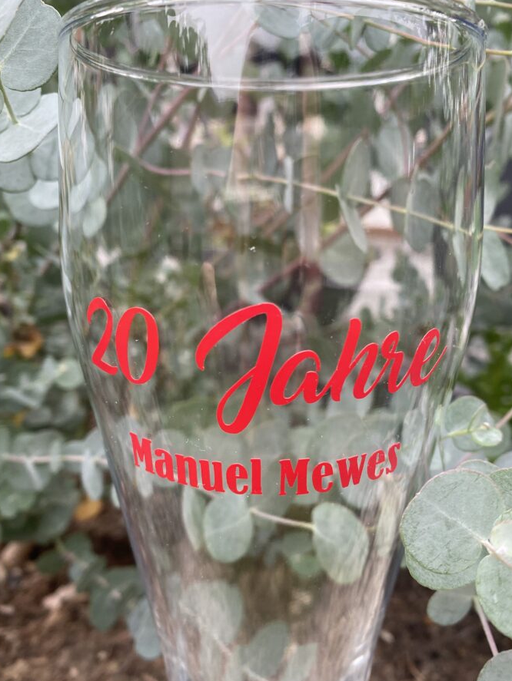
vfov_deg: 59.8
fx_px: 591
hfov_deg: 46.8
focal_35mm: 30
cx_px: 262
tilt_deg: -12.9
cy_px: 379
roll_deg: -2.1
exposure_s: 1/121
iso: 100
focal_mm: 4.25
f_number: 1.8
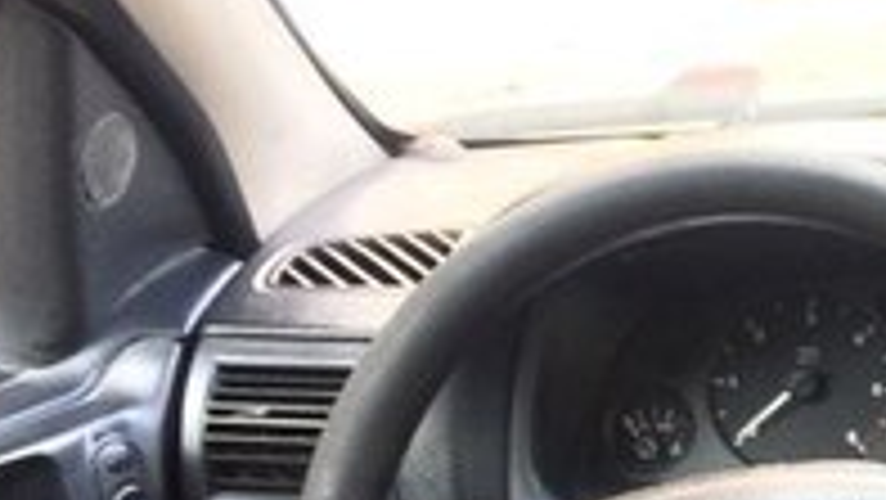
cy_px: 660
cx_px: 1417
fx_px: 2491
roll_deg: +1.2
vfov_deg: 11.1
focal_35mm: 106
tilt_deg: -17.9
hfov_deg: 17.6
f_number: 2.2
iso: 64
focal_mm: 4.15
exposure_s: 1/33
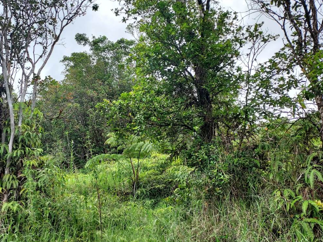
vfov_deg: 45.4
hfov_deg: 58.0
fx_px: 289
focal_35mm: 31
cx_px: 134
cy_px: 131
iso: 40
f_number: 1.8
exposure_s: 1/123
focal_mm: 4.6
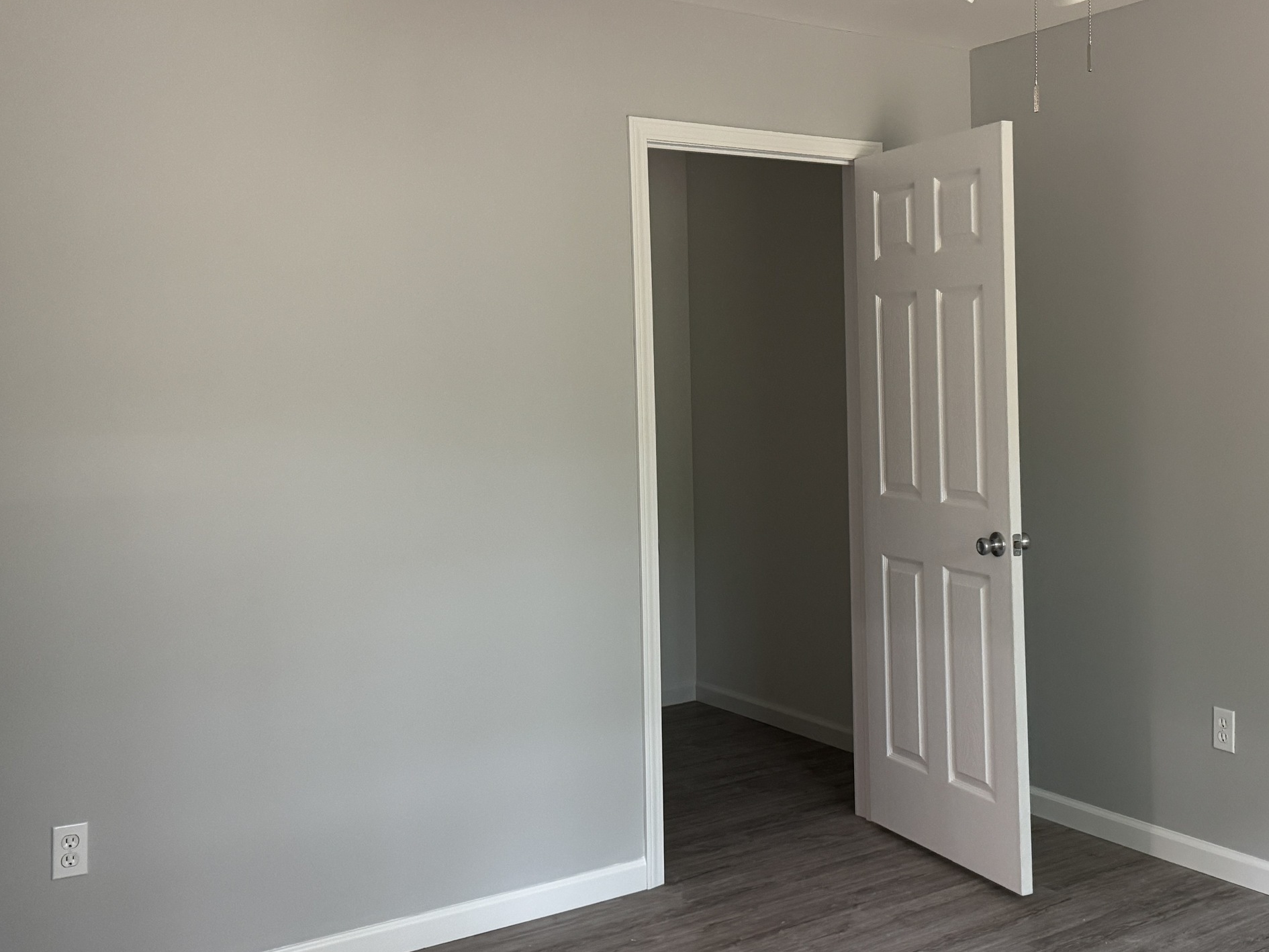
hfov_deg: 46.9
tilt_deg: -0.7
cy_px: 395
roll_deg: +1.4
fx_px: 1430
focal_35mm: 39
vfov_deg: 36.7
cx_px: 865
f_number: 1.78
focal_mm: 6.76
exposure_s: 1/60
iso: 320
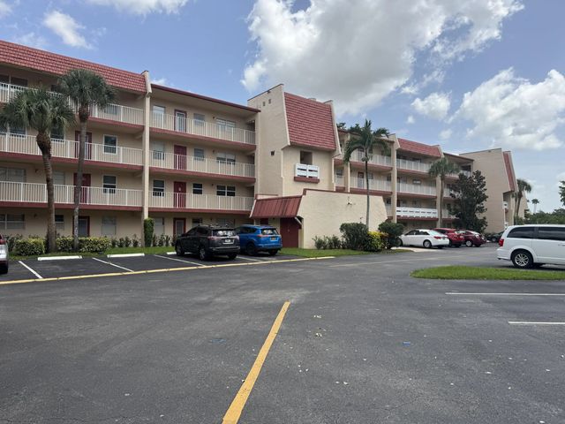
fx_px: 392
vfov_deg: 56.8
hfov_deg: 71.6
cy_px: 212
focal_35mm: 24
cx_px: 282
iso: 80
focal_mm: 6.76
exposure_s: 1/3247
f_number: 1.78
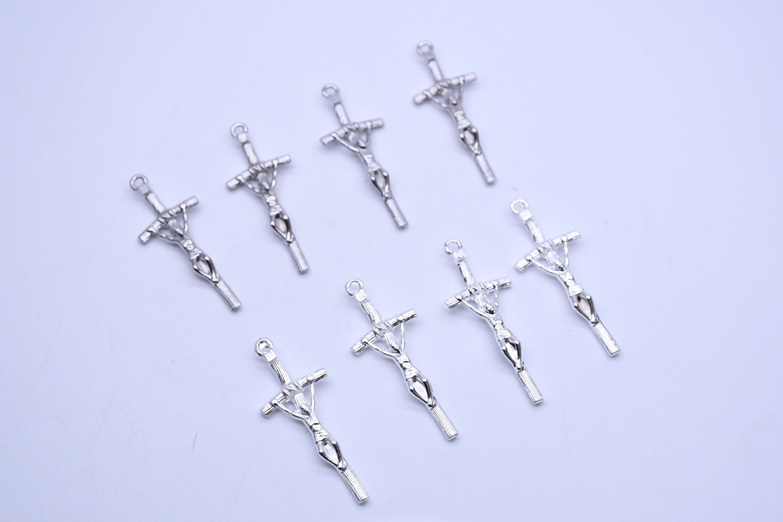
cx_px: 392
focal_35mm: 70
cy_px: 261
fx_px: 1522
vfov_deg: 19.4
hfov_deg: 28.8
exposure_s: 1/1000
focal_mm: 35
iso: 900
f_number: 6.3
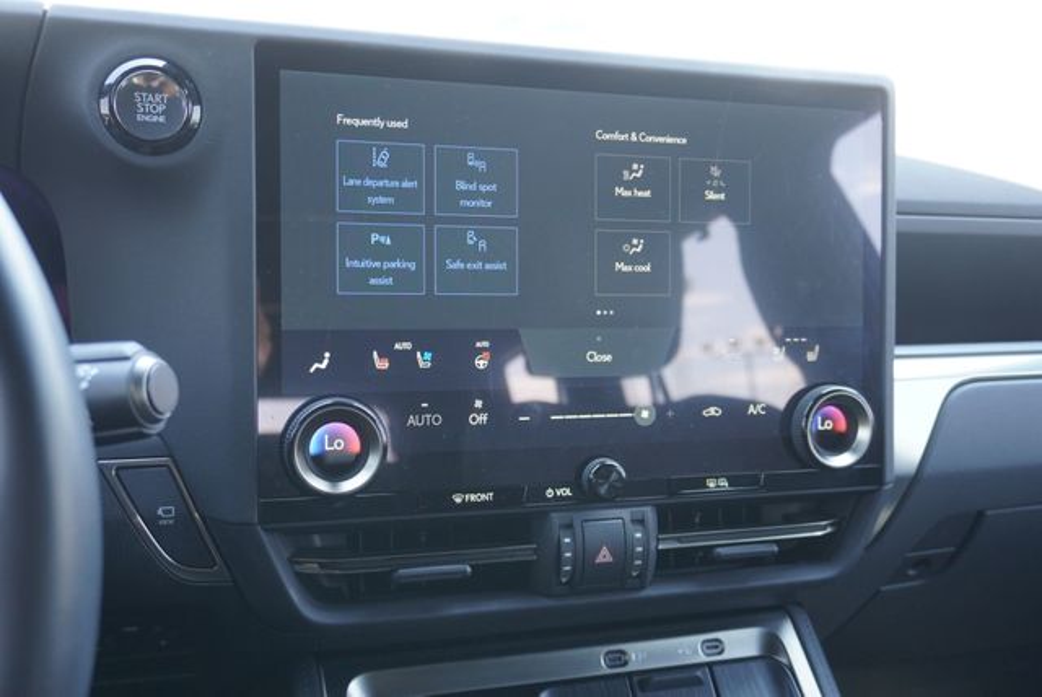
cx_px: 521
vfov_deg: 36.9
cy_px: 348
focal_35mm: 36
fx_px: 1043
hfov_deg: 53.1
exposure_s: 1/60
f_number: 4.5
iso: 640
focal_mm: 24
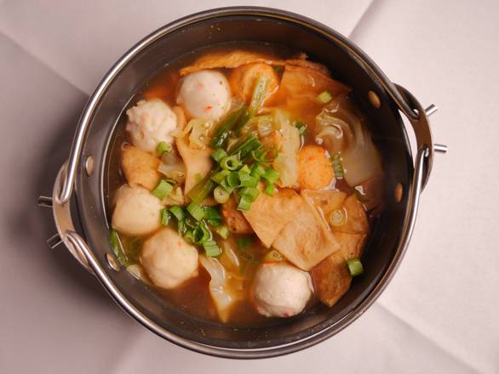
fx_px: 490
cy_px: 187
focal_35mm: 34
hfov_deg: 53.9
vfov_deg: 41.8
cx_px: 250
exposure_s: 1/50
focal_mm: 17
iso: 200
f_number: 2.8
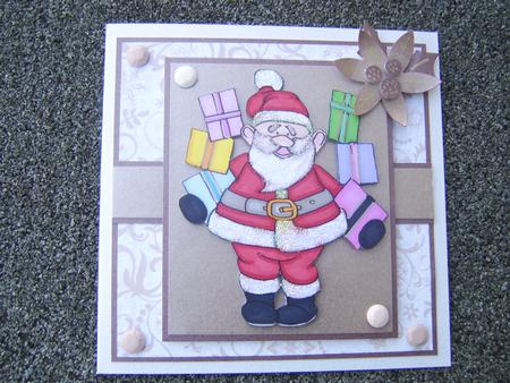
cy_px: 192
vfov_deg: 45.5
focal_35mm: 31
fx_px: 457
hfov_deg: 58.3
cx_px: 255
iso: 71
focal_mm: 8.13
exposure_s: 1/104
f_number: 2.7
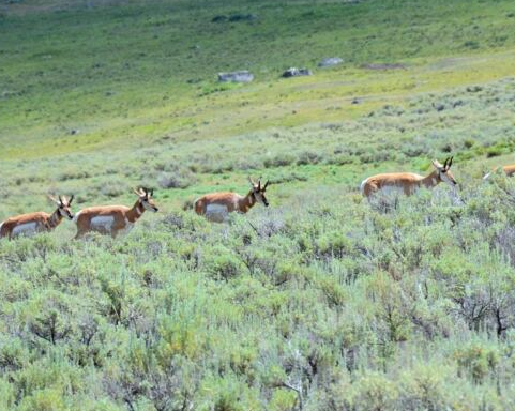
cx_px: 317
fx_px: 5696
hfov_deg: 5.2
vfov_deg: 4.1
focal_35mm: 374
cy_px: 216
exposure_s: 1/125
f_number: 11
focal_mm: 200
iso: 125
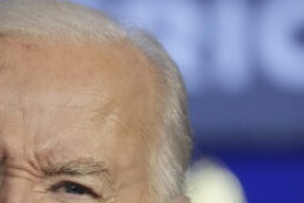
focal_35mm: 692
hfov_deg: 3.0
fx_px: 5846
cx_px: 11
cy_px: 261
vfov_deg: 2.0
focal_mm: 250
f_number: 5.6
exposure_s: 1/320
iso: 6400
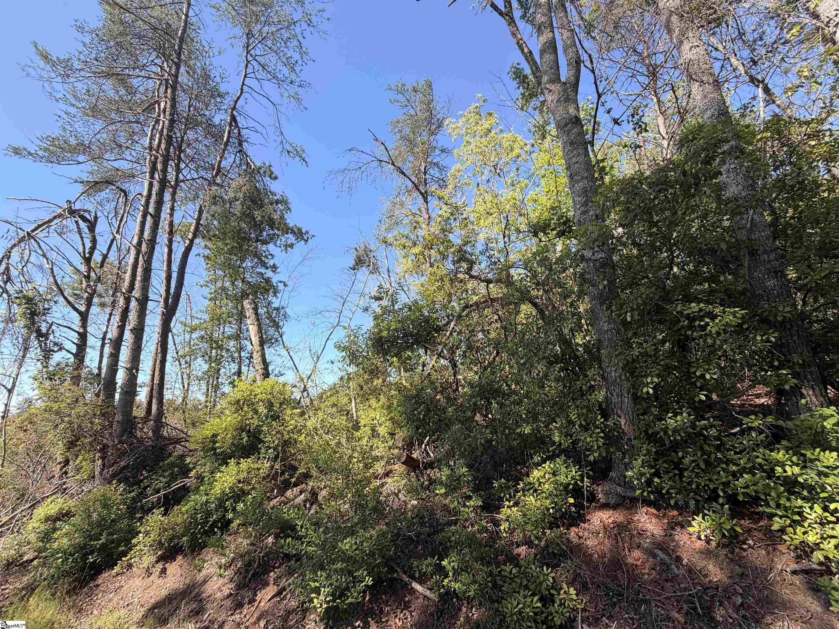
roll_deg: +1.9
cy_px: 314
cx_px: 420
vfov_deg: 85.7
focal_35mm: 14
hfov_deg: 102.1
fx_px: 339
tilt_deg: +17.4
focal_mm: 2.22
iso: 50
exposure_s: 1/502
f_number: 2.2
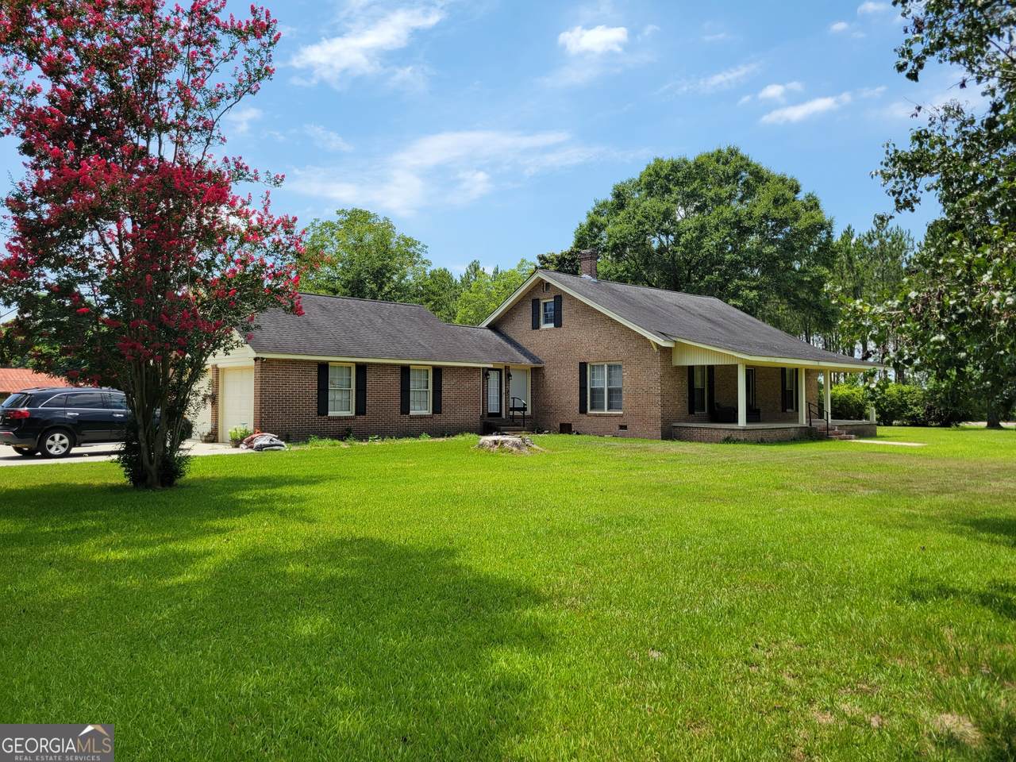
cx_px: 508
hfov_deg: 67.3
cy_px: 381
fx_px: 763
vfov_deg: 53.1
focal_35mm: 26
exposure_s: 1/2049
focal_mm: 5.4
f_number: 1.8
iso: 40
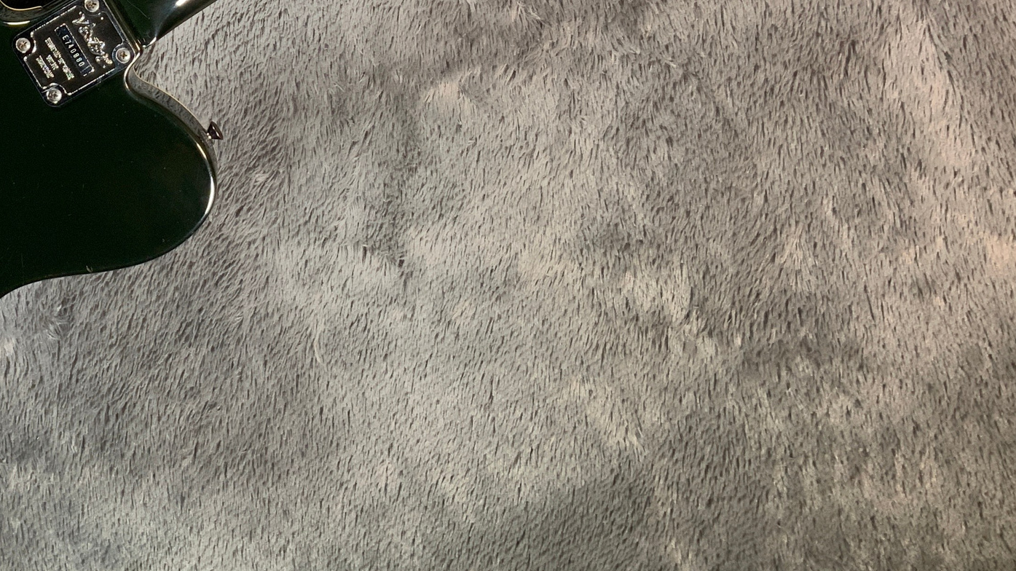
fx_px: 1562
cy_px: -35
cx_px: 168
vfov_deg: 19.9
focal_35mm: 58
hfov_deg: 34.6
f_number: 1.8
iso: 64
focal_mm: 3
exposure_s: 1/78
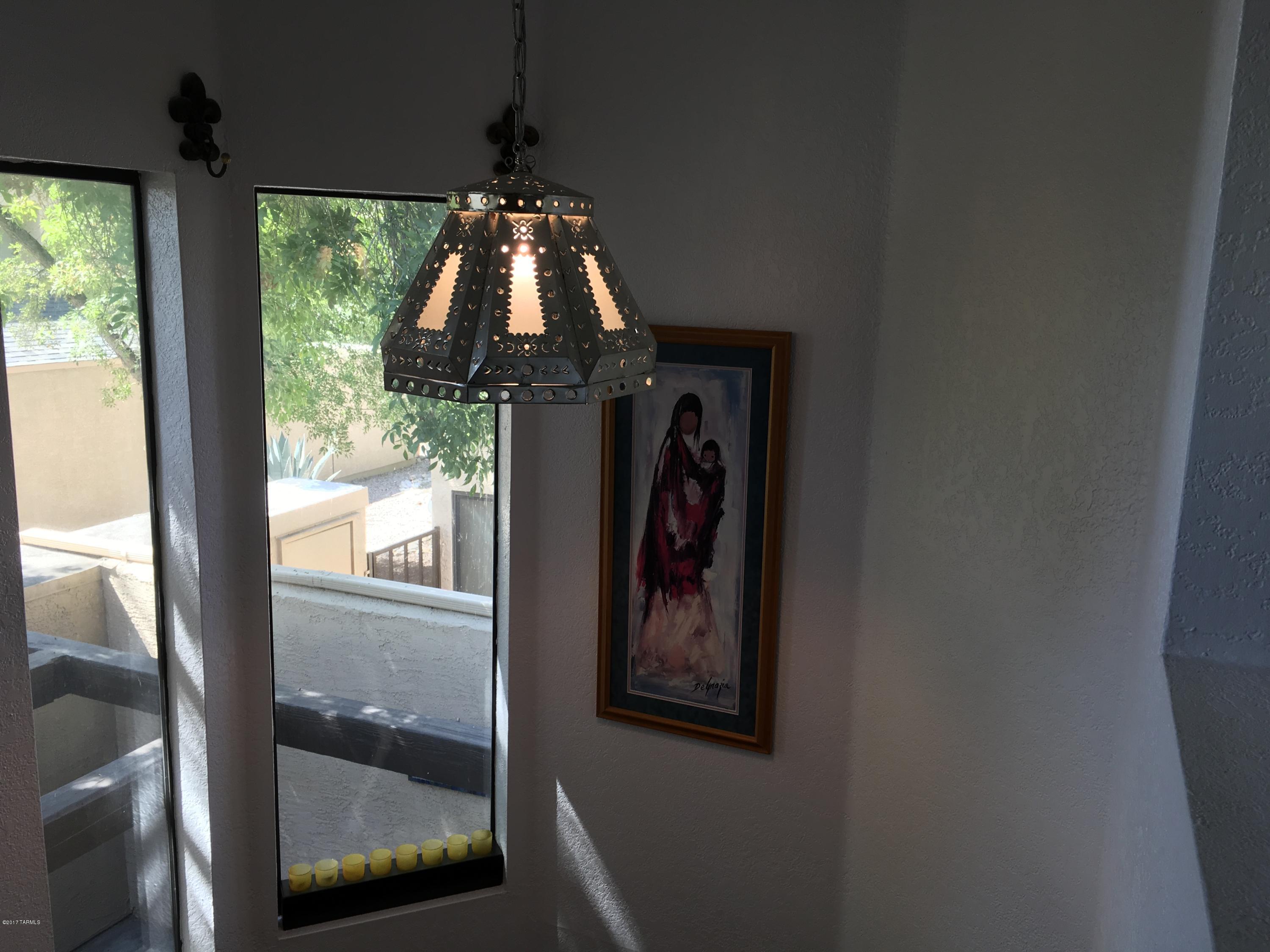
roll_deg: -1.1
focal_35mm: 29
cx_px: 635
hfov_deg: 61.7
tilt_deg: -10.8
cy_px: 476
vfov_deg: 48.2
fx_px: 1064
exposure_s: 1/60
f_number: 2.2
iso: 25
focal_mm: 4.15
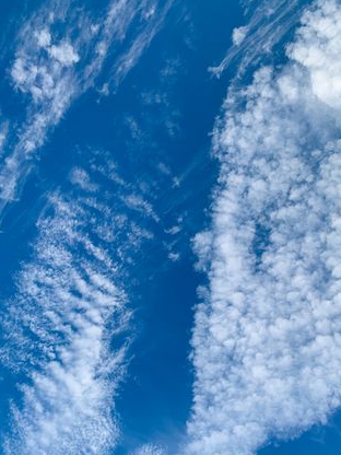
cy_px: 252
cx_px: 186
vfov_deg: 56.7
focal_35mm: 32
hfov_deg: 44.1
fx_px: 420
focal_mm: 4.25
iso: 25
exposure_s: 1/1150
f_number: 1.8
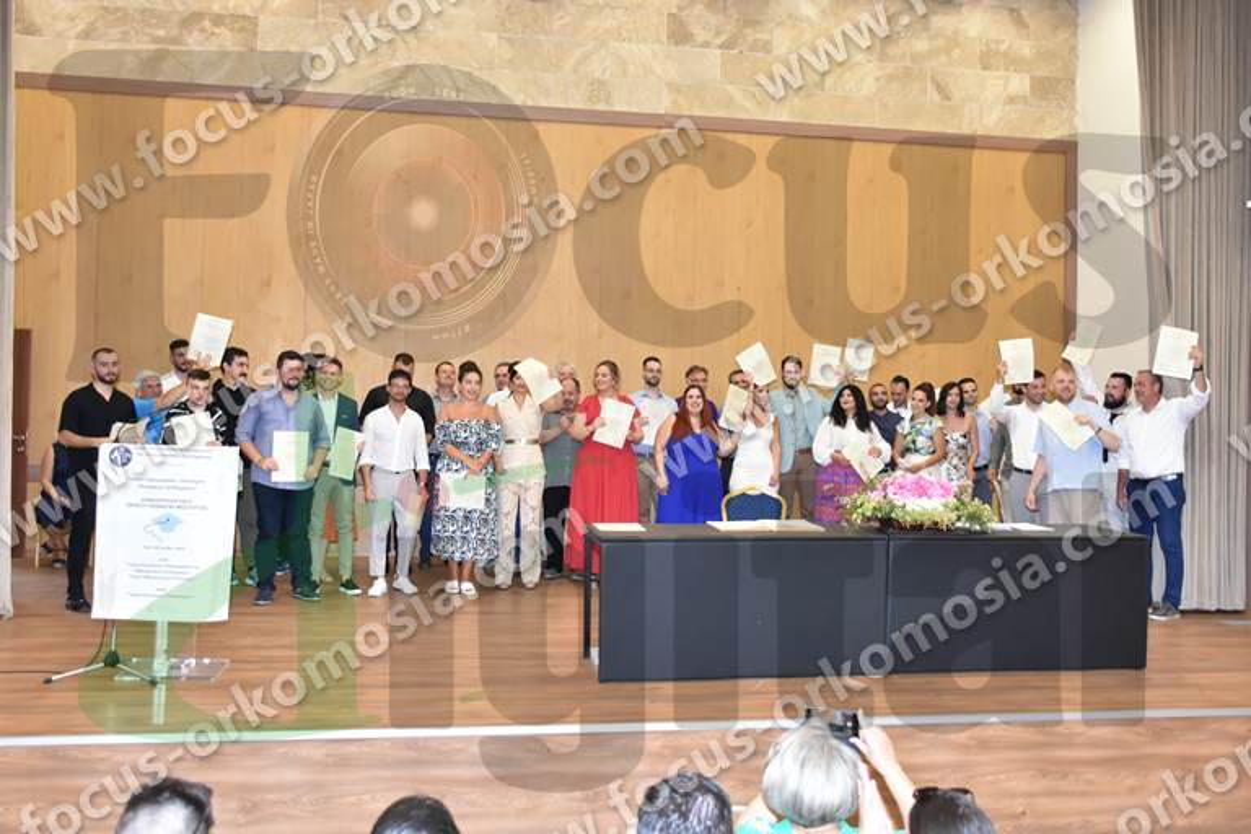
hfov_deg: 55.1
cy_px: 417
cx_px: 626
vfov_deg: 38.4
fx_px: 1199
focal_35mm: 34
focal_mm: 23
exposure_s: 1/100
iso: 1250
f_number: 5.6
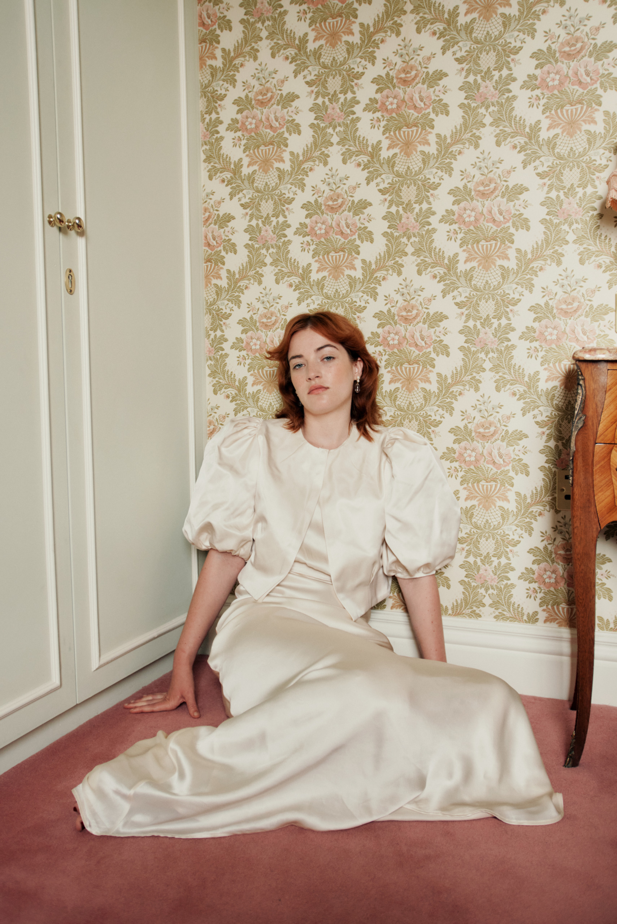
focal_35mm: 35
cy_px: 462
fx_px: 899
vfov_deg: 54.4
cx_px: 308
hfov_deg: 37.9
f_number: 4
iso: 800
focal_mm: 35
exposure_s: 1/100
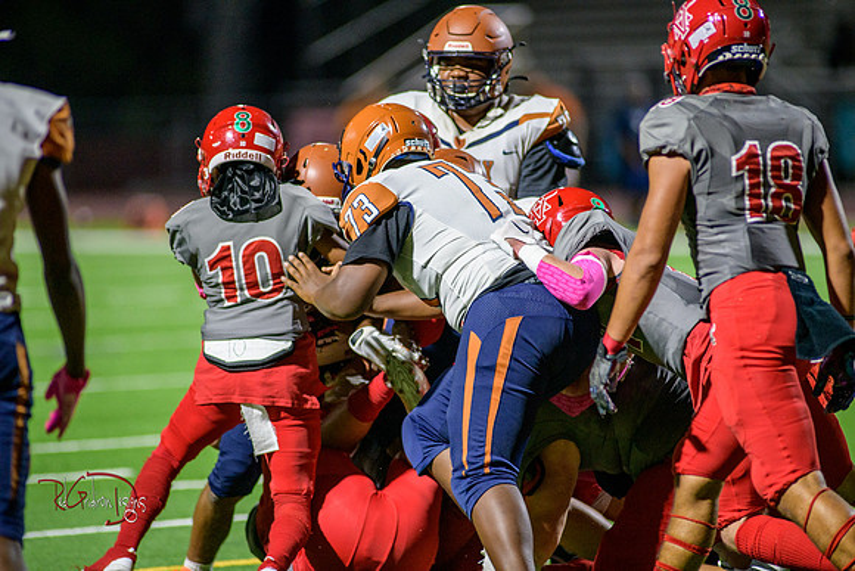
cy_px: 286
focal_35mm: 300
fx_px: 7126
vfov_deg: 4.6
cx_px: 428
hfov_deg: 6.9
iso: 2000
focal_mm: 300
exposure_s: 1/500
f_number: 2.8
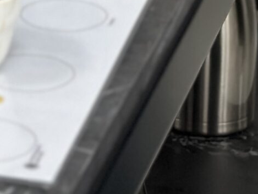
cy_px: -332
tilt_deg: -11.6
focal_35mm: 262
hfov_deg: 7.5
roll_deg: +0.0
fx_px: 1953
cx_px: -89
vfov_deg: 5.4
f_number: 1.78
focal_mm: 6.86
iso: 160
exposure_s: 1/120
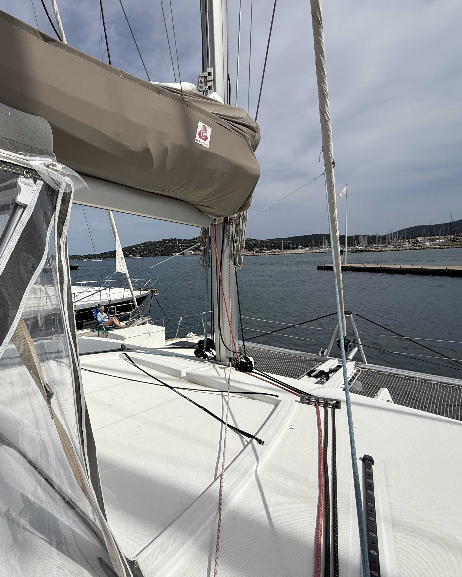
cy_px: 278
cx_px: 82
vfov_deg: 83.3
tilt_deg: -3.9
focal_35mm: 19
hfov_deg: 63.7
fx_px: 325
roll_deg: +3.1
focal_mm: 2.22
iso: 50
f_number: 2.2
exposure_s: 1/6173
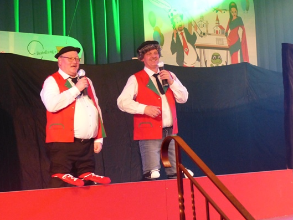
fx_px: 830
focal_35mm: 98
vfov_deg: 15.1
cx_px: 119
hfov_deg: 20.0
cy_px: 117
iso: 800
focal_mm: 14.5
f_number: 2.8
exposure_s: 1/60
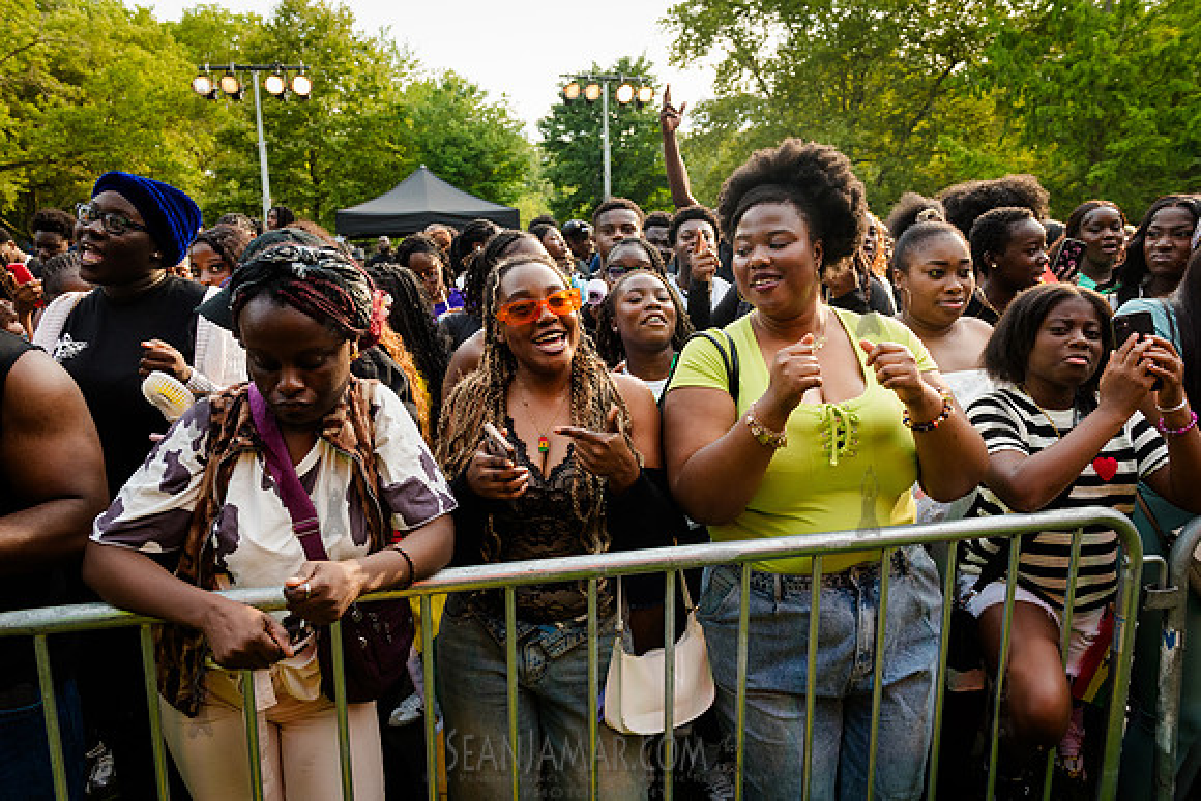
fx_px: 901
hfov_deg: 67.4
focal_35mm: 27
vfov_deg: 48.0
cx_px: 600
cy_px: 400
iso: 1000
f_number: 4.5
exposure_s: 1/640
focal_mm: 27
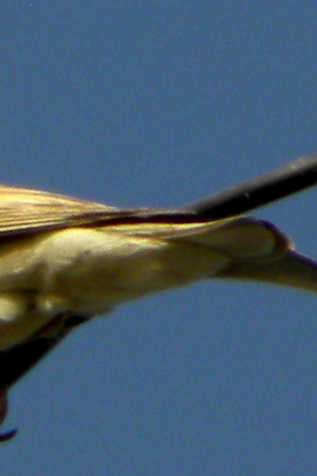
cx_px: -51
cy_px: 174
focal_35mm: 1312
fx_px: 17341
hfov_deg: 1.0
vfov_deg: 1.6
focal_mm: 110.4
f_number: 7.1
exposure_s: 1/160
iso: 64
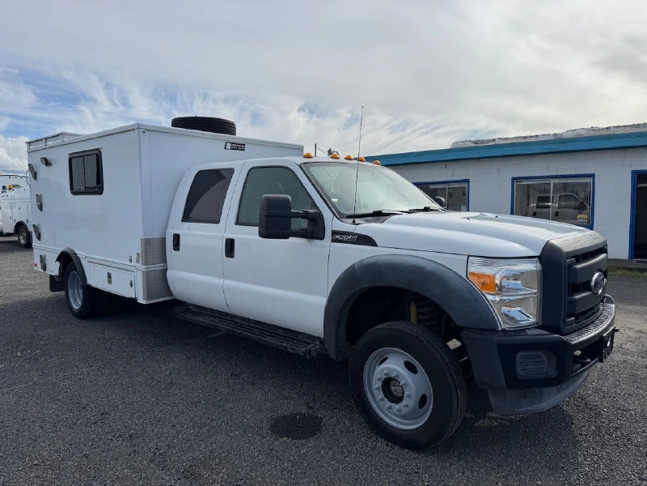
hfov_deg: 71.6
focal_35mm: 24
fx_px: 449
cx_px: 324
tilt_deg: -4.4
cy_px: 243
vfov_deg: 56.8
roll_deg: +0.2
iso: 80
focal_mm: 6.76
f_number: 1.78
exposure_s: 1/7092
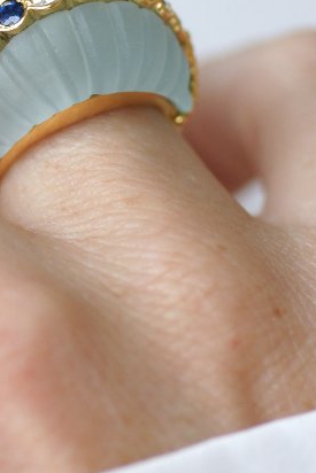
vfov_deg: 6.7
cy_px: 60
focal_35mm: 306
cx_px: 72
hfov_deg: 4.5
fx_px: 4025
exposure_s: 1/125
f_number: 3.5
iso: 200
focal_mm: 70
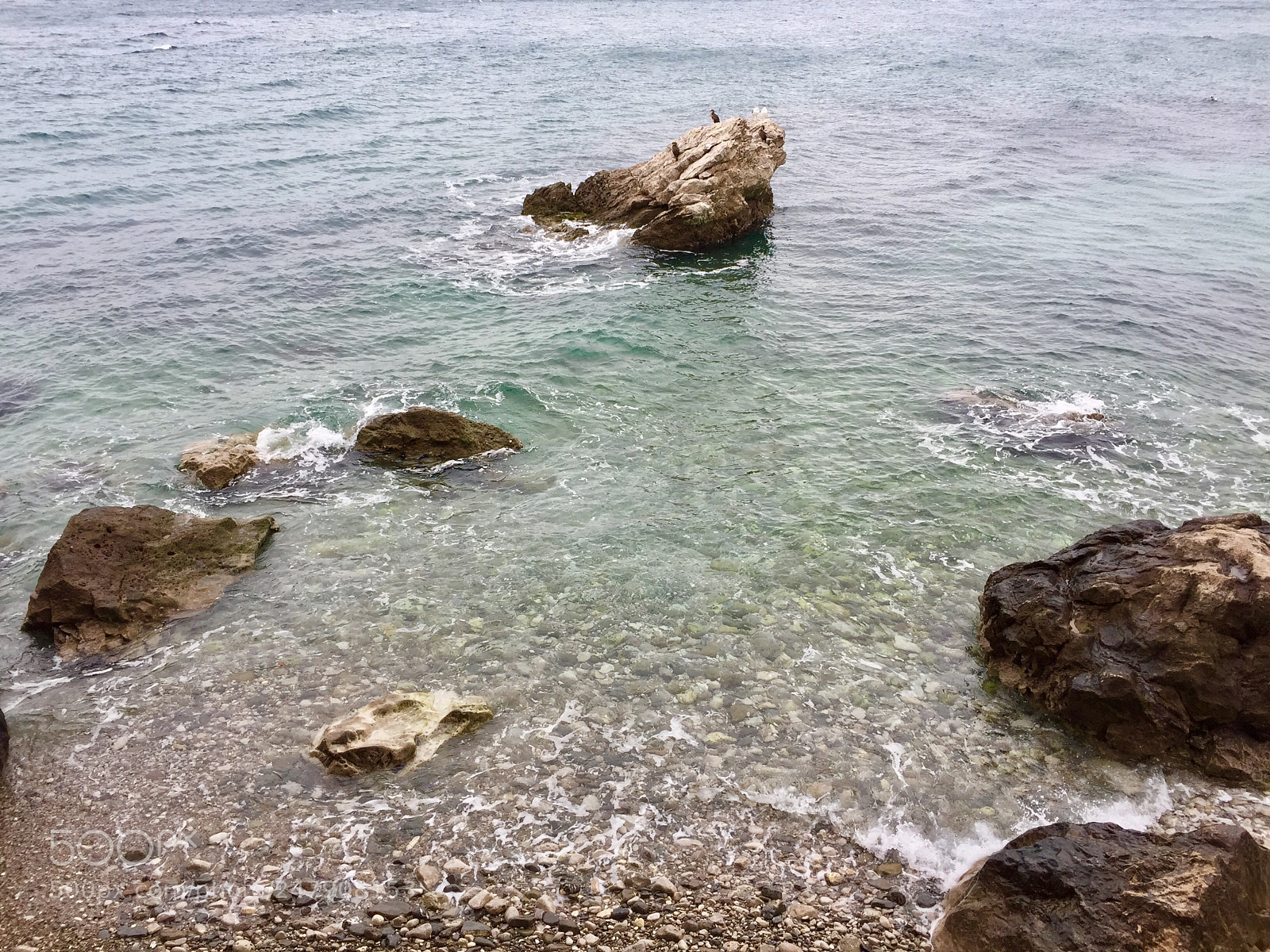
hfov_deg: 61.7
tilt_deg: -23.5
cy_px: 476
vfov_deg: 48.2
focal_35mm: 29
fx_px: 1064
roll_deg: -0.4
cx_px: 635
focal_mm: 4.15
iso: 32
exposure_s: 1/344
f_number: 2.2
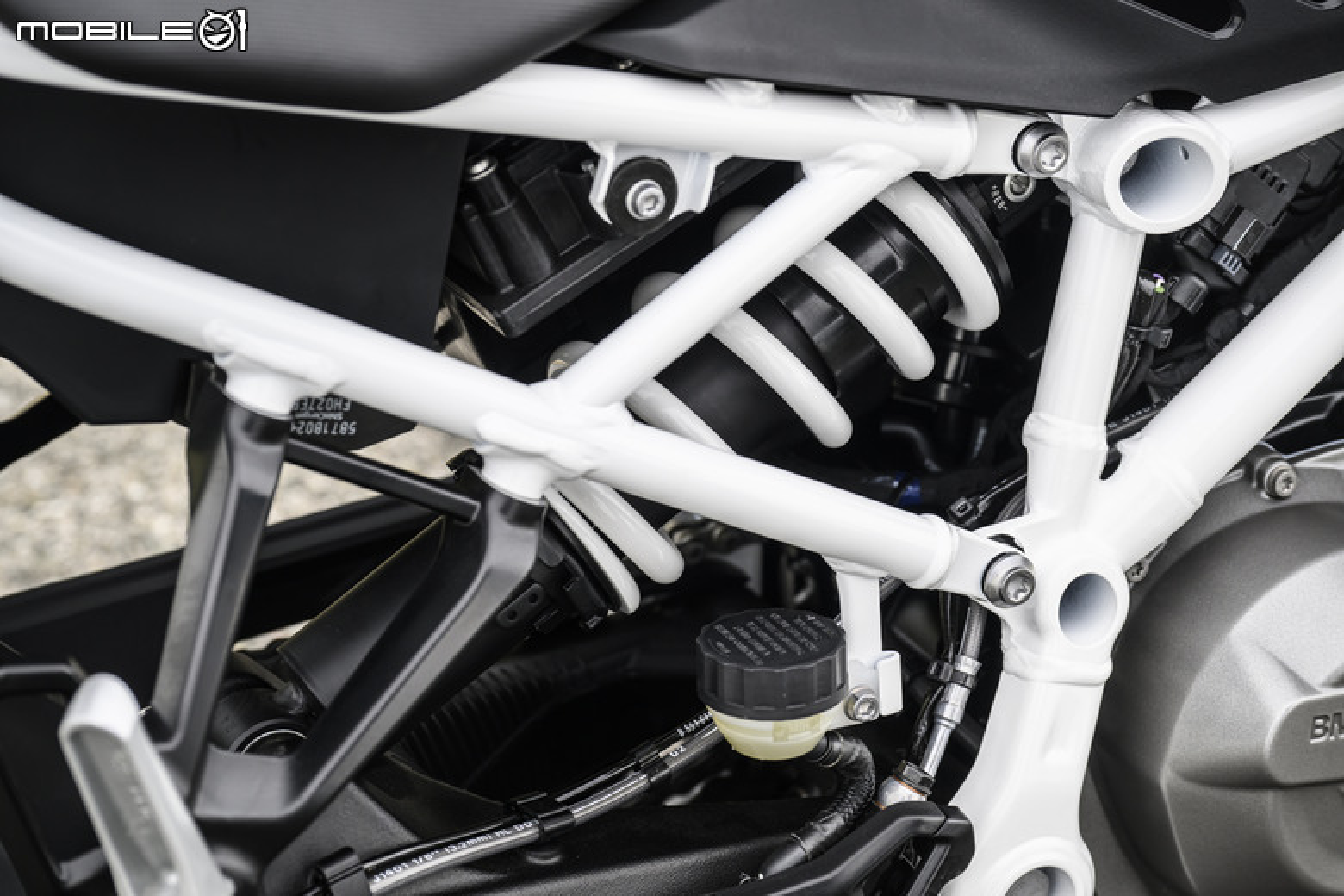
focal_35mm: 84
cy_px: 448
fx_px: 3136
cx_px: 672
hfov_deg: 24.2
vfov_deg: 16.3
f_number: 5.6
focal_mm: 84
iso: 250
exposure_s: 1/80
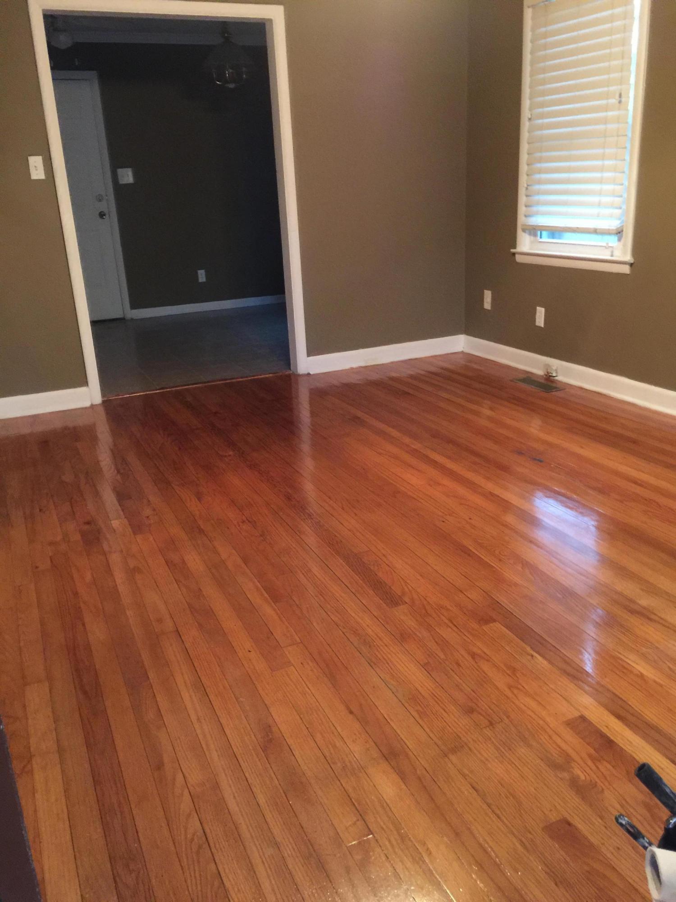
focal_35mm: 29
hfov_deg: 48.2
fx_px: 755
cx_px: 338
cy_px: 451
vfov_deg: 61.7
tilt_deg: -18.8
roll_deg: +3.3
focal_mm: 4.15
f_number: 2.2
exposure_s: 1/4
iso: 100
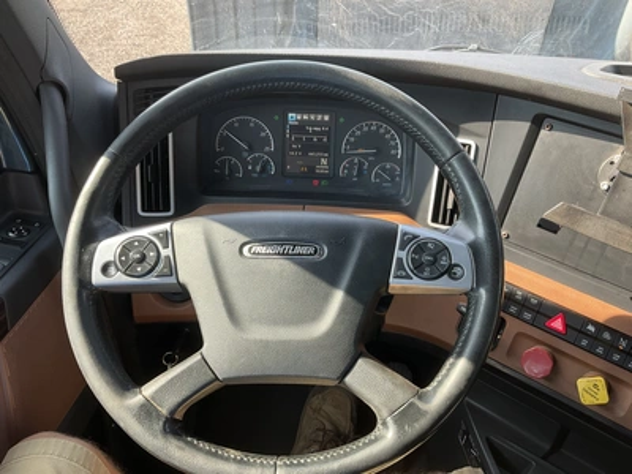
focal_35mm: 29
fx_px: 529
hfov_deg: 61.7
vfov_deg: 48.2
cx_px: 316
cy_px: 237
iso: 25
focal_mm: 3
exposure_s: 1/122
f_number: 1.8
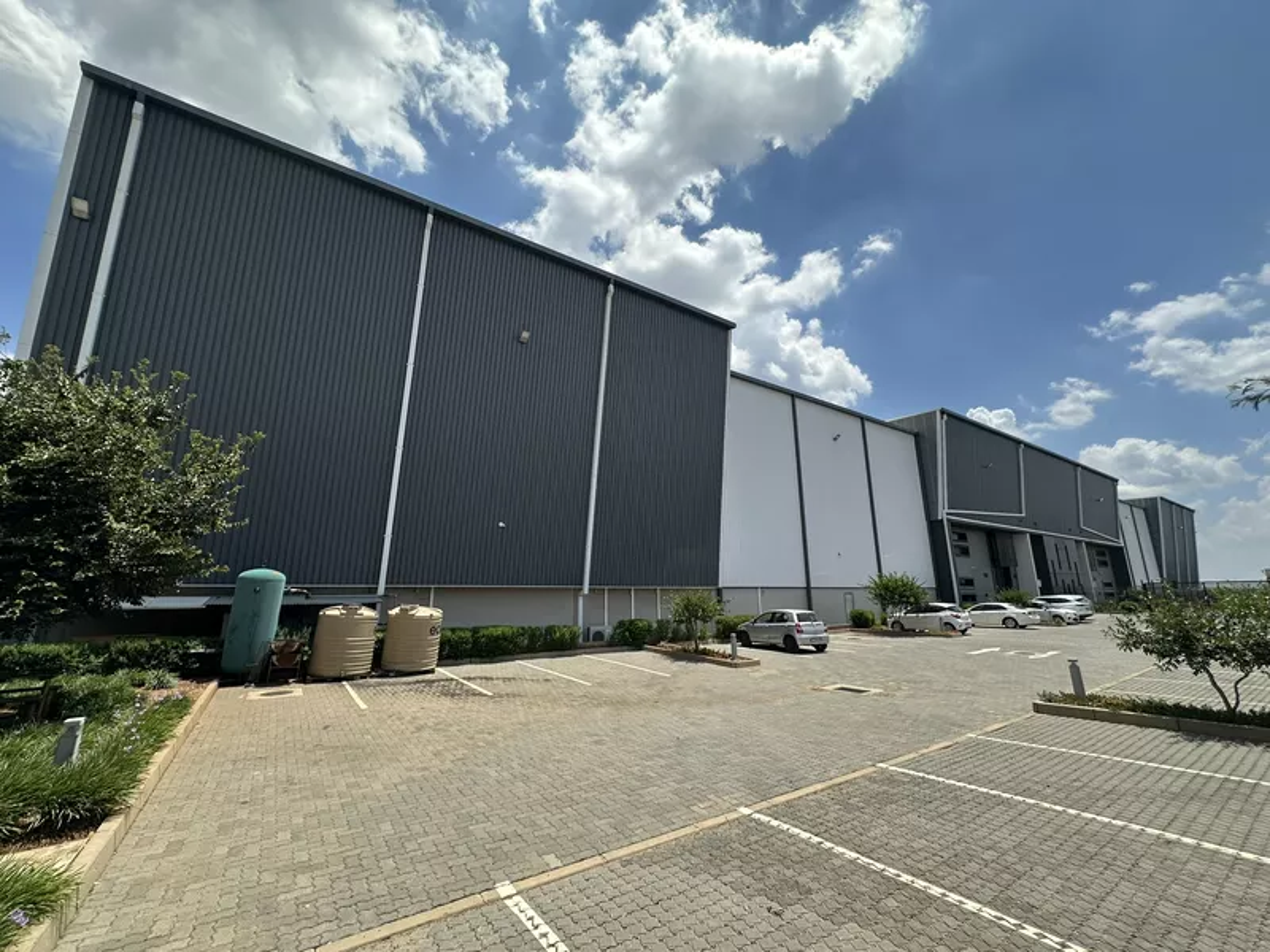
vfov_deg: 85.7
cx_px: 635
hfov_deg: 102.1
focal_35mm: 14
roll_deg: +0.5
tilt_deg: +13.4
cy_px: 476
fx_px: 514
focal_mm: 2.22
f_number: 2.2
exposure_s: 1/1916
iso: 40
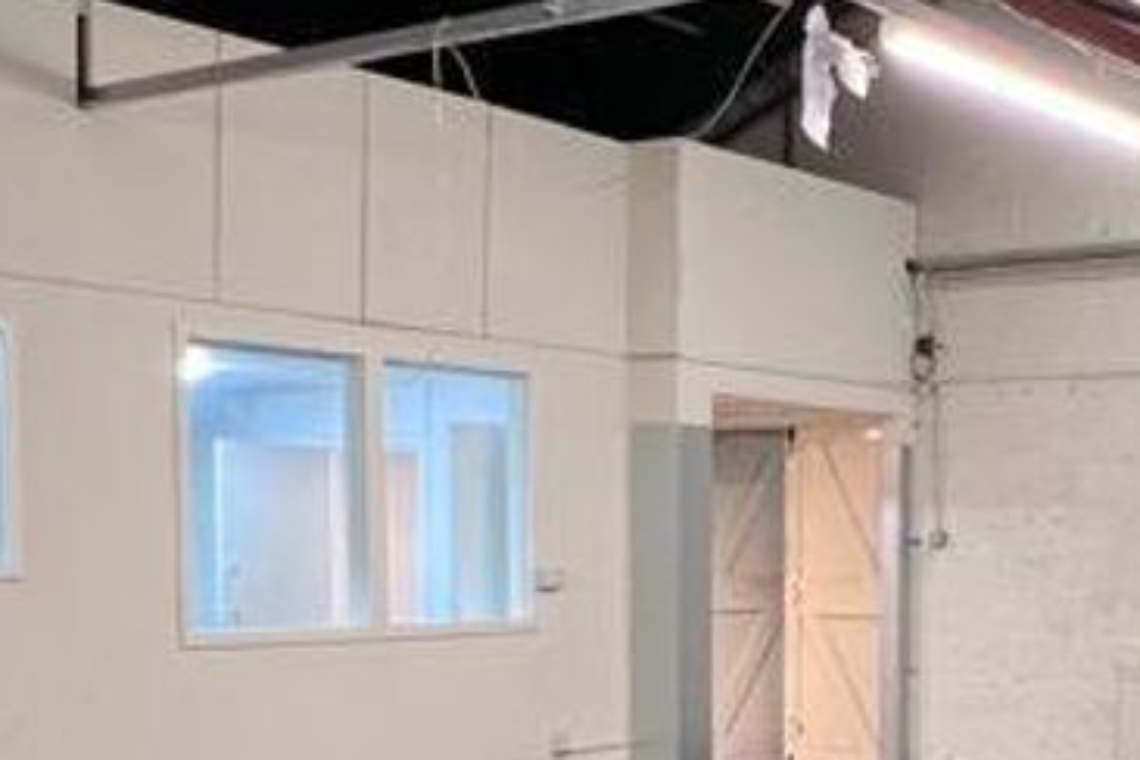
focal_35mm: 41
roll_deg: -0.4
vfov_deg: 31.6
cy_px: 631
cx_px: 1068
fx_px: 1298
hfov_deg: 42.6
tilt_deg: -3.2
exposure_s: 1/50
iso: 200
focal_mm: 1.57
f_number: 1.8
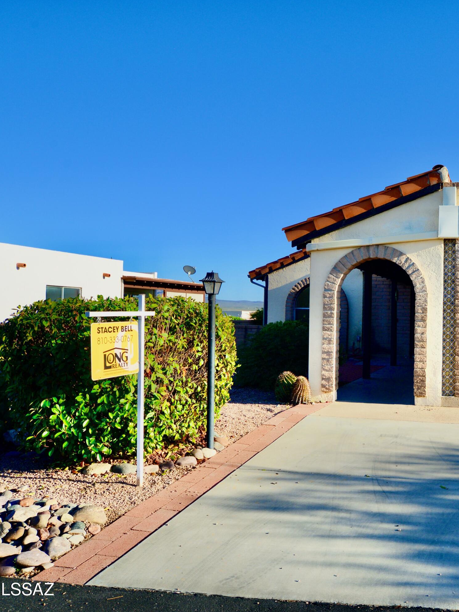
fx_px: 619
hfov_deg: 38.5
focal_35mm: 35
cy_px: 308
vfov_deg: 52.6
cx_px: 394
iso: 200
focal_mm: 24
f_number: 7.1
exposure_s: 1/640
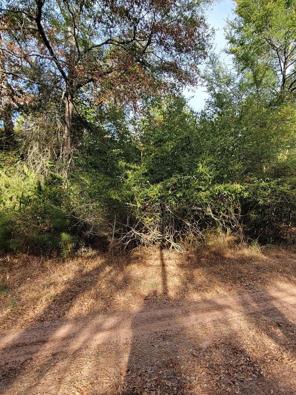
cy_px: 209
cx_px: 164
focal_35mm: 20
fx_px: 228
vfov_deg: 81.7
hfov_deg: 65.8
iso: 50
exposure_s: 1/300
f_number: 2.2
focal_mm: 2.2
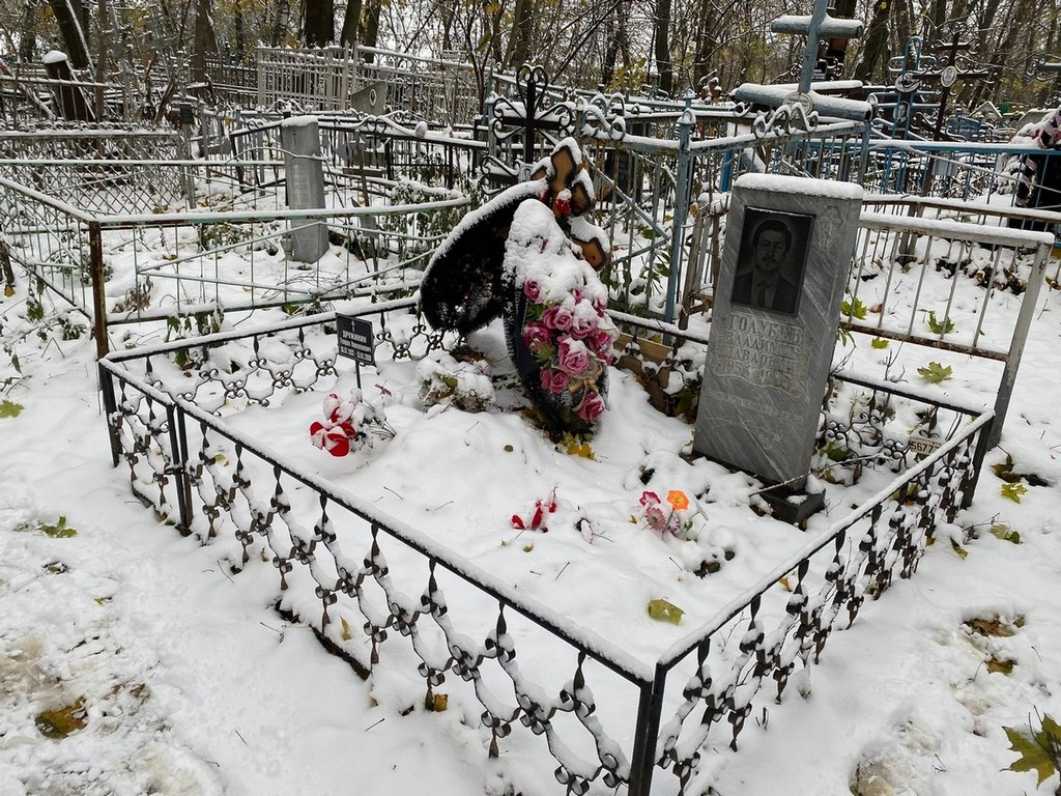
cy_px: 398
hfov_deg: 67.3
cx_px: 530
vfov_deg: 53.1
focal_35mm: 26
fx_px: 797
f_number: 1.8
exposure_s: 1/161
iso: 32
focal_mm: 4.25
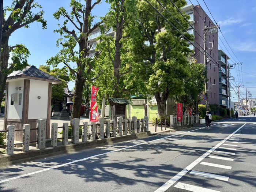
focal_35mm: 26
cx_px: 128
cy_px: 96
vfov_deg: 53.1
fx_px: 192
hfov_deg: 67.3
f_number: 1.6
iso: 50
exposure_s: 1/1477
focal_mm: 5.96
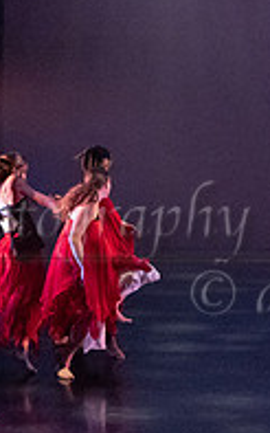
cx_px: 368
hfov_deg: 8.3
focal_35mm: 155
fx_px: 1826
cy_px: 267
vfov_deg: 13.5
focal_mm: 46
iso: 5000
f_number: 2.8
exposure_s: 1/400
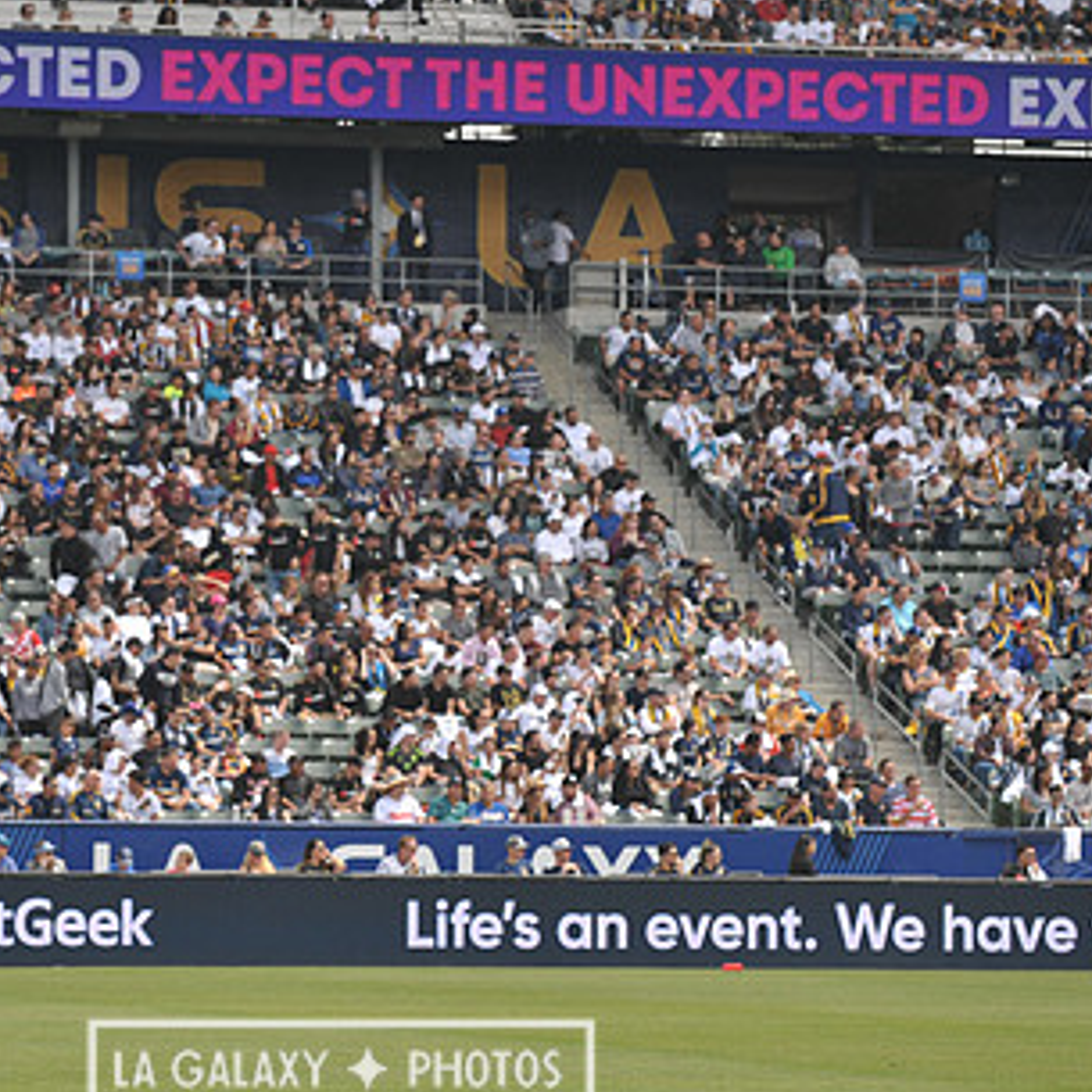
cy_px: 530
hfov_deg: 8.3
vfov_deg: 8.3
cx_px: 340
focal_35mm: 210
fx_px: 7495
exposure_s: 1/2500
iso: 320
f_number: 3.5
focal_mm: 130
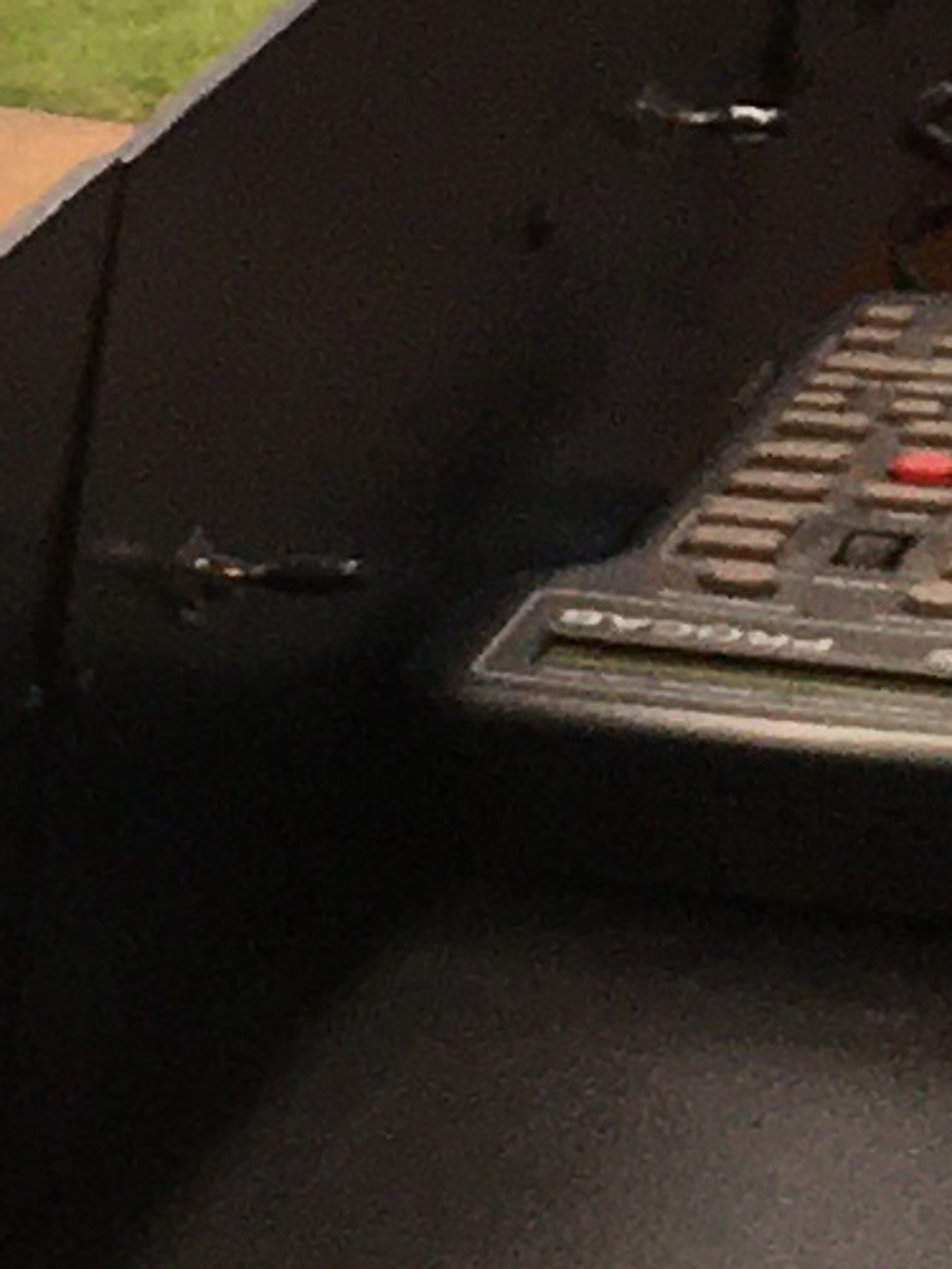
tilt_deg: -18.3
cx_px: -3658
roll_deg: +1.4
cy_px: 845
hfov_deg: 5.2
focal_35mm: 234
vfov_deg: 8.5
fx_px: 8581
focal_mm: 4.15
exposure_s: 1/50
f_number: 2.2
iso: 32
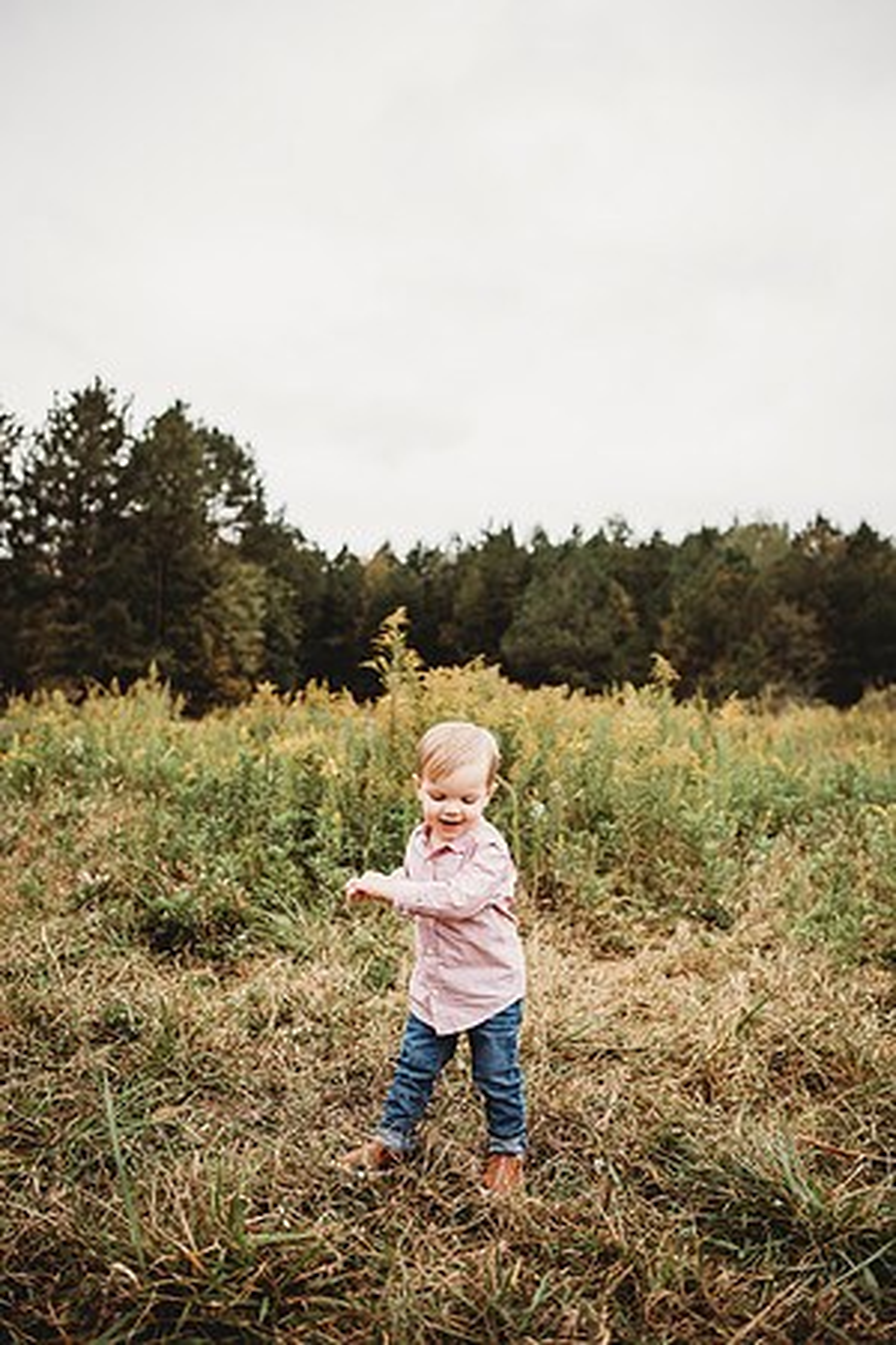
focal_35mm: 24
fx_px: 896
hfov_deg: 53.1
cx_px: 448
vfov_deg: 73.7
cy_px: 672
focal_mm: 24
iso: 125
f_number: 2.2
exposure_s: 1/800
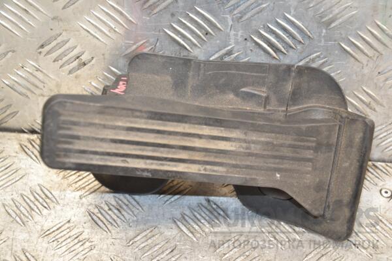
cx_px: 196
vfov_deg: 13.0
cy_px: 130
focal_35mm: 105
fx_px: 1143
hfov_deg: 19.5
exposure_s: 1/80
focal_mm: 70
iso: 800
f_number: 5.3
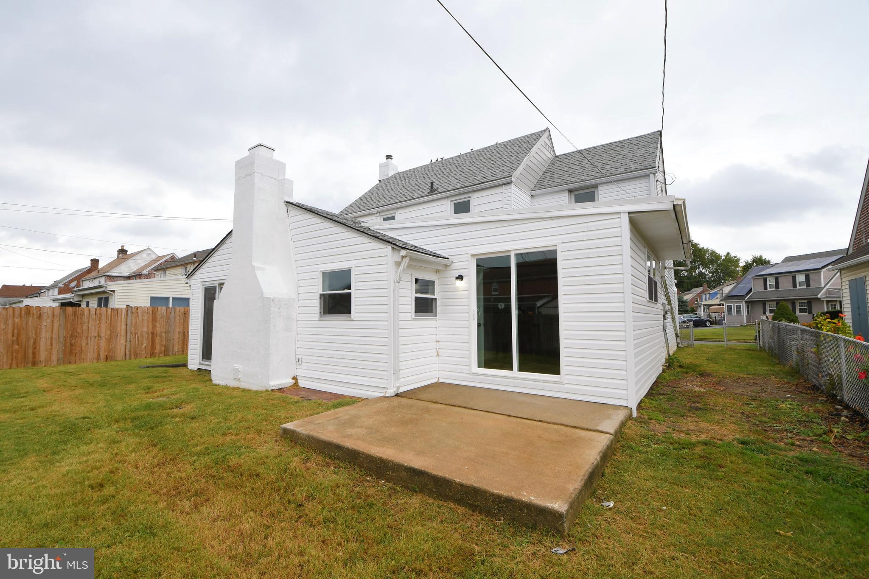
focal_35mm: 15
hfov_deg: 100.4
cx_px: 434
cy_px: 290
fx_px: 362
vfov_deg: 77.3
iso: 250
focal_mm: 10
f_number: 9
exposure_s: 1/125
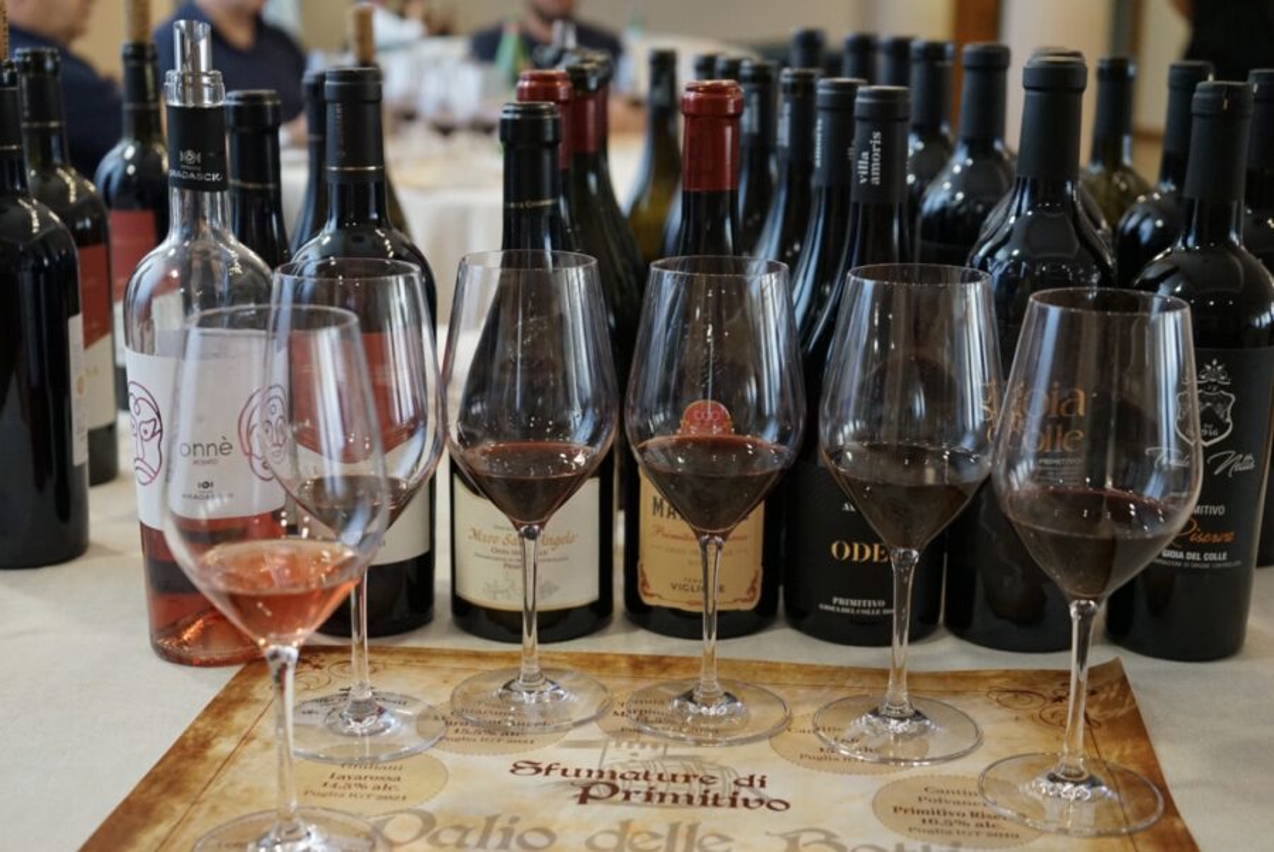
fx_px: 1594
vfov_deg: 29.9
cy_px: 426
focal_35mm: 45
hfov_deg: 43.6
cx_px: 637
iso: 3200
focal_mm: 45
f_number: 4.5
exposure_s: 1/160
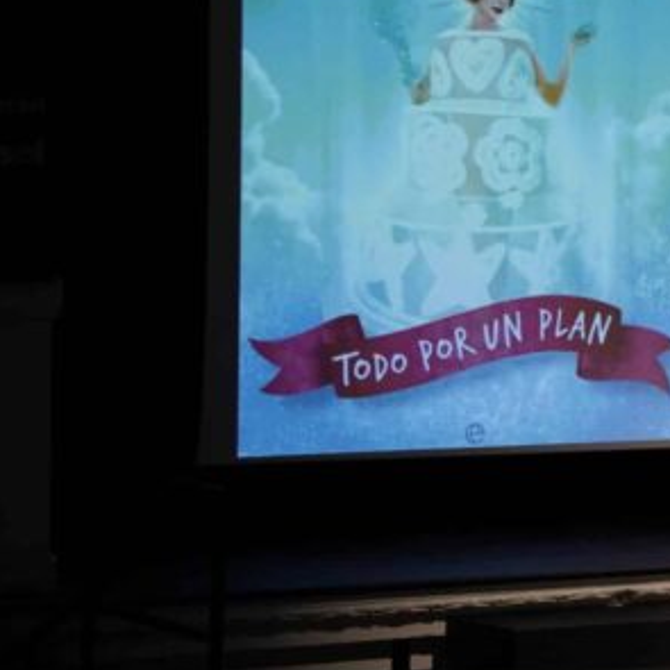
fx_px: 2518
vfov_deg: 15.1
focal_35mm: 115
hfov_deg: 14.0
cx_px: 1083
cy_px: 237
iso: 1250
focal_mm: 39
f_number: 3.2
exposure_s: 1/160
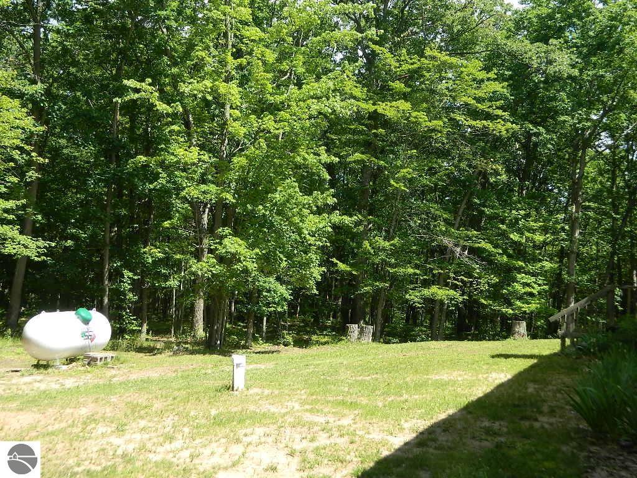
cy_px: 239
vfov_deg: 35.1
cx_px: 318
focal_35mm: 41
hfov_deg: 45.8
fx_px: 754
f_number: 3.5
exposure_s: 1/320
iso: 80
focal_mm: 7.3
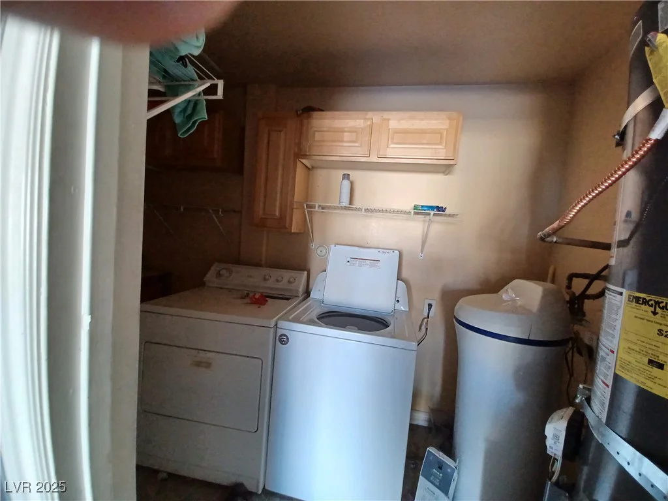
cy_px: 250
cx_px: 334
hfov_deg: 106.2
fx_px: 251
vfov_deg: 89.9
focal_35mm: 13
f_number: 2.2
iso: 160
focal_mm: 1.42
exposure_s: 1/40
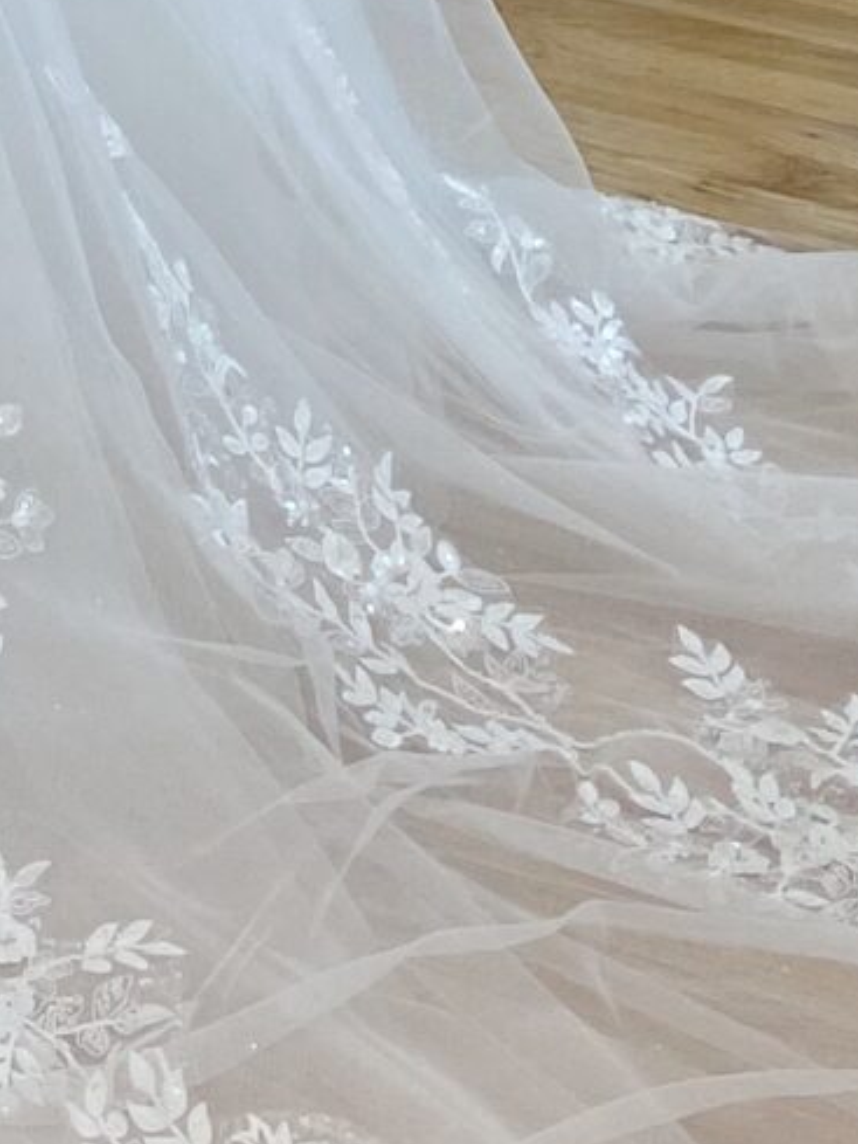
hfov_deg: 10.5
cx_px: -491
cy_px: -559
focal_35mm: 136
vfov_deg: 13.7
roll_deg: +1.0
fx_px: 4493
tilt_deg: -11.8
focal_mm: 4.25
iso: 80
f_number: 1.8
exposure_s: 1/121
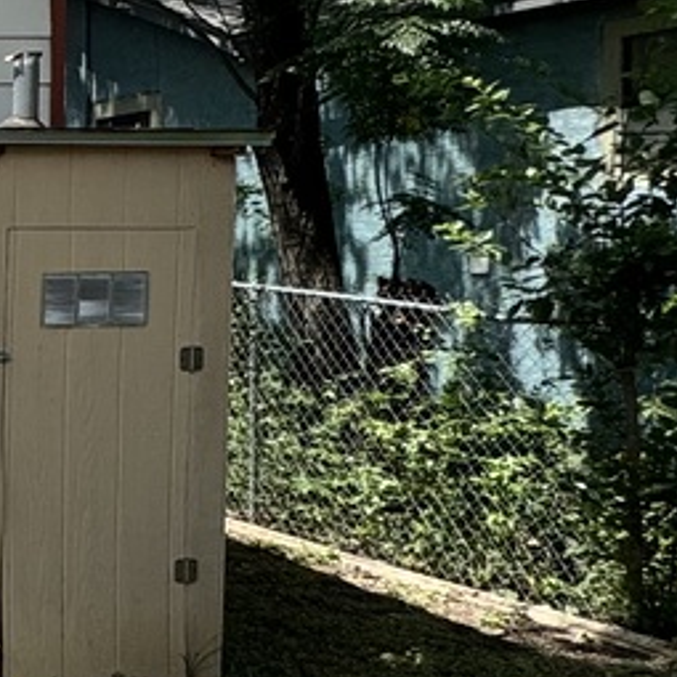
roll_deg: +0.5
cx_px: -826
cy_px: 324
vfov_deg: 24.7
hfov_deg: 16.1
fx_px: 1549
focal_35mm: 70
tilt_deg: -2.0
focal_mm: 2.22
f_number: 2.2
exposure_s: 1/1217
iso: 50
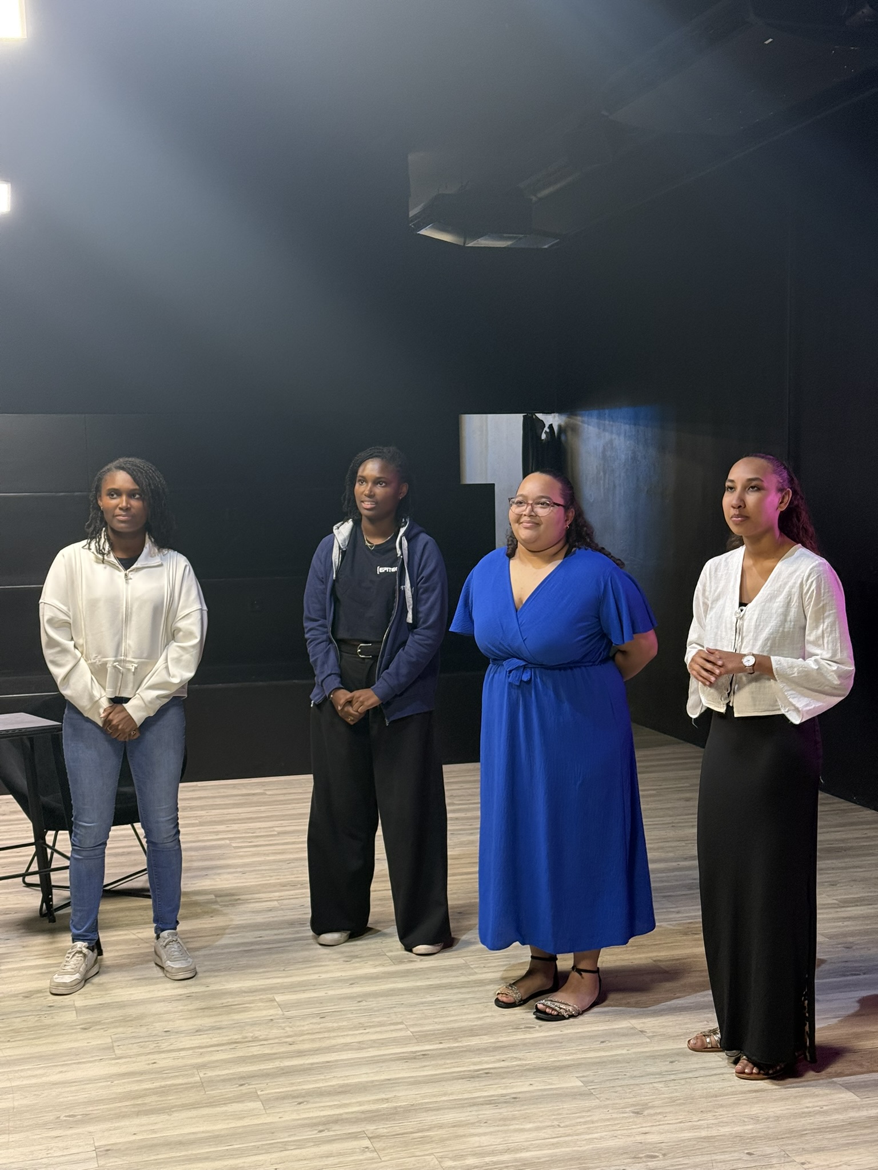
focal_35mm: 48
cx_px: 439
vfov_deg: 39.7
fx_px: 1623
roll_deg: +0.4
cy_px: 585
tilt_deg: -3.2
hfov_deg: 30.3
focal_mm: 6.76
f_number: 1.78
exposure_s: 1/33
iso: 200
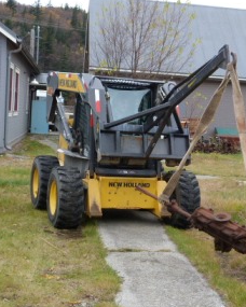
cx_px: 186
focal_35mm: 66
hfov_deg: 22.9
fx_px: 601
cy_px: 166
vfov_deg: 28.7
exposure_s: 1/60
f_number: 3.2
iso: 100
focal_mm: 7.8
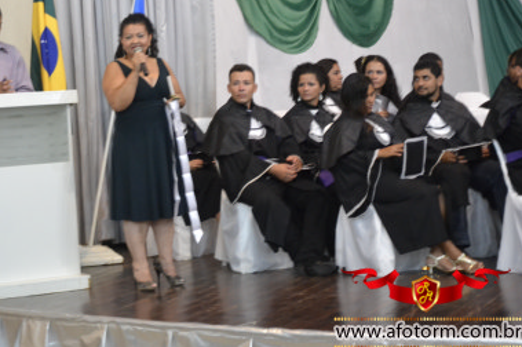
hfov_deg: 19.8
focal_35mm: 103
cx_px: 190
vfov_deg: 13.3
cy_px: 132
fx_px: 1492
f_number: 5
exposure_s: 1/15
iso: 3200
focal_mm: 52
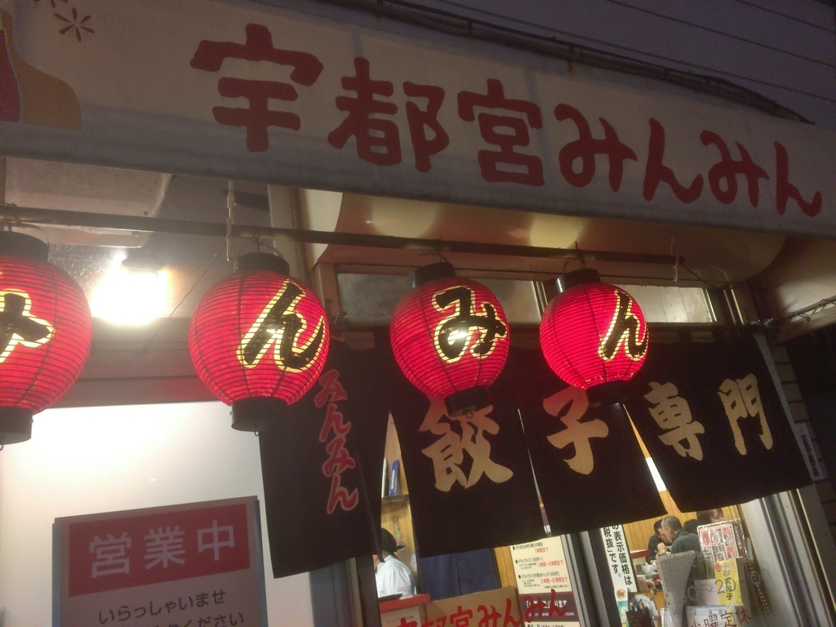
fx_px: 700
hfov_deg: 61.7
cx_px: 418
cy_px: 314
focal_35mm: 29
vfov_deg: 48.2
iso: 125
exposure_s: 1/30
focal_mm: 4.15
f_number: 2.2
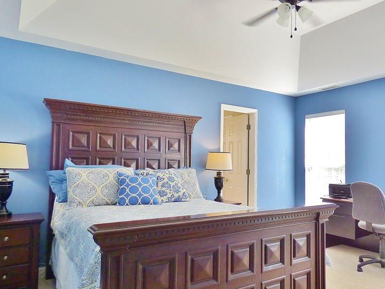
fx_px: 289
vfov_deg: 53.1
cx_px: 229
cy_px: 149
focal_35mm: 26
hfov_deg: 66.7
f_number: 2.8
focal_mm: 3.58
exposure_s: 1/80
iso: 160
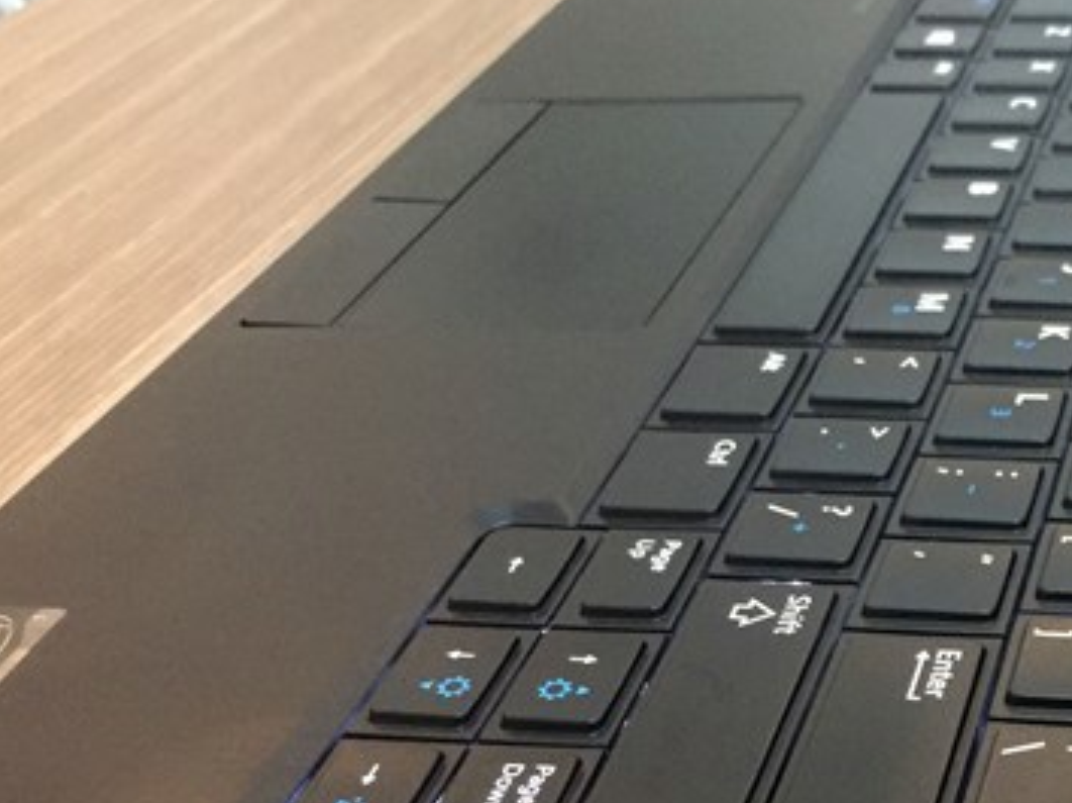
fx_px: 1826
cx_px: 1036
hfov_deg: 30.7
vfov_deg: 24.3
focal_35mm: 59
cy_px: 673
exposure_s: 1/17
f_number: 2.2
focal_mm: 4.15
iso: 400
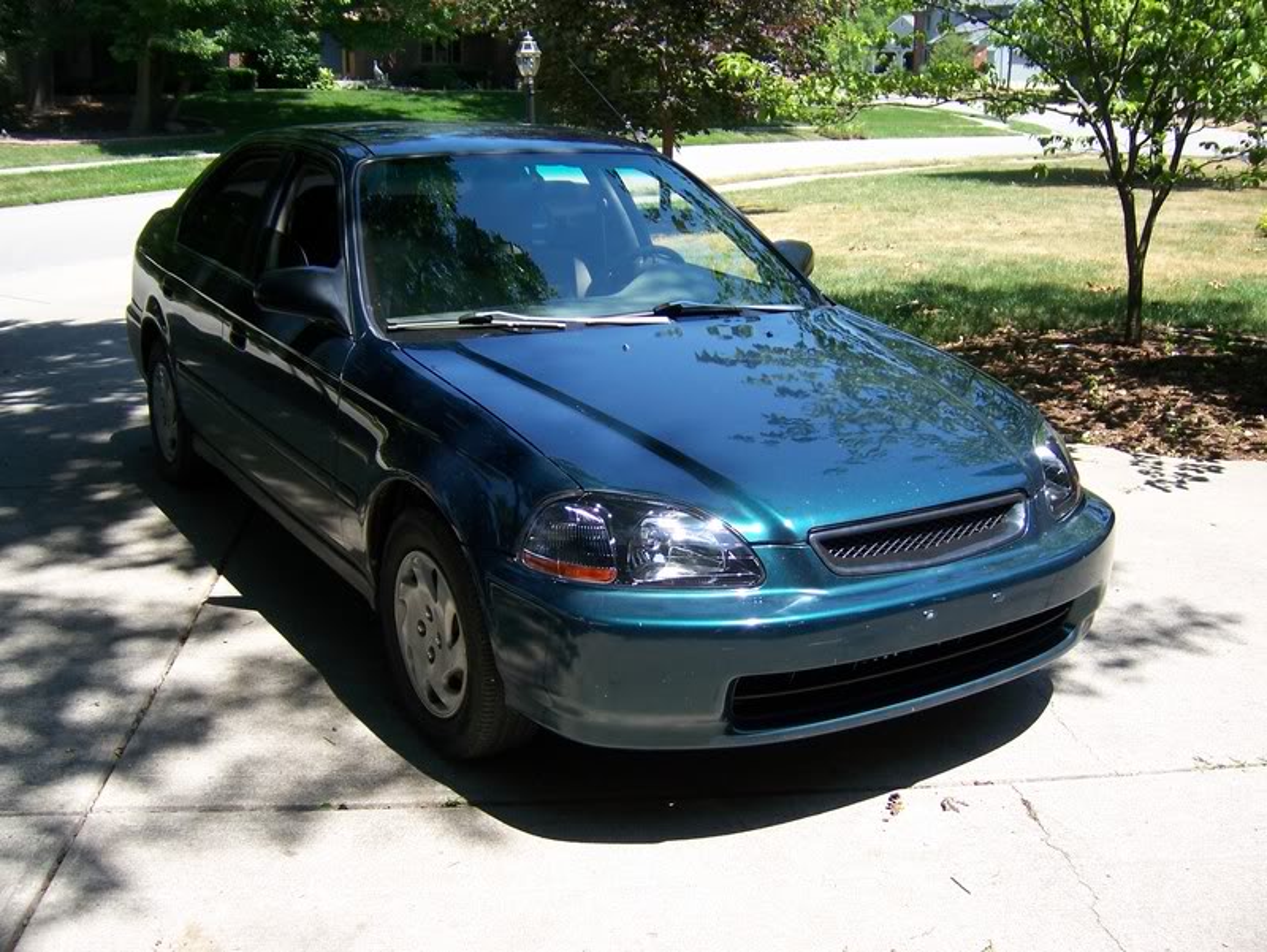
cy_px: 476
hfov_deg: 51.3
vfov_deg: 39.7
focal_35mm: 36
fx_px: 1318
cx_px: 634
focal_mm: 6
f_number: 2.8
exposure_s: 1/400
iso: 80
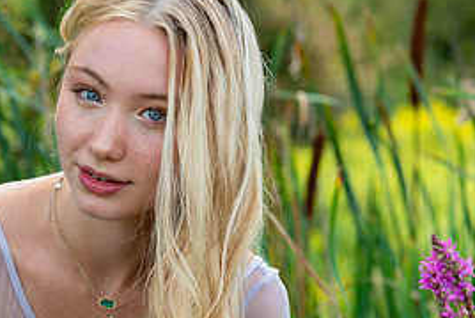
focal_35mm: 238
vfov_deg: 5.8
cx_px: 223
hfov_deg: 8.6
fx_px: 3142
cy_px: 209
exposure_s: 1/320
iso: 160
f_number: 6.3
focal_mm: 110
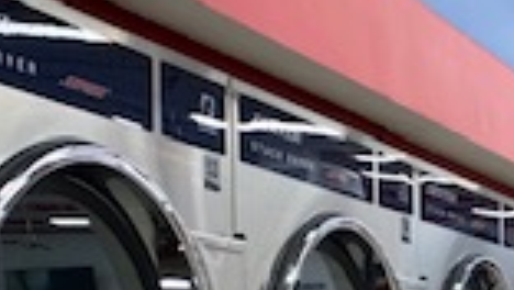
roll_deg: -1.0
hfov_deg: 16.6
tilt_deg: -3.7
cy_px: 540
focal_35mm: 116
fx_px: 1582
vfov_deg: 9.9
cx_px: 791
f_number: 1.8
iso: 40
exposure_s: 1/120
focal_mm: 4.25
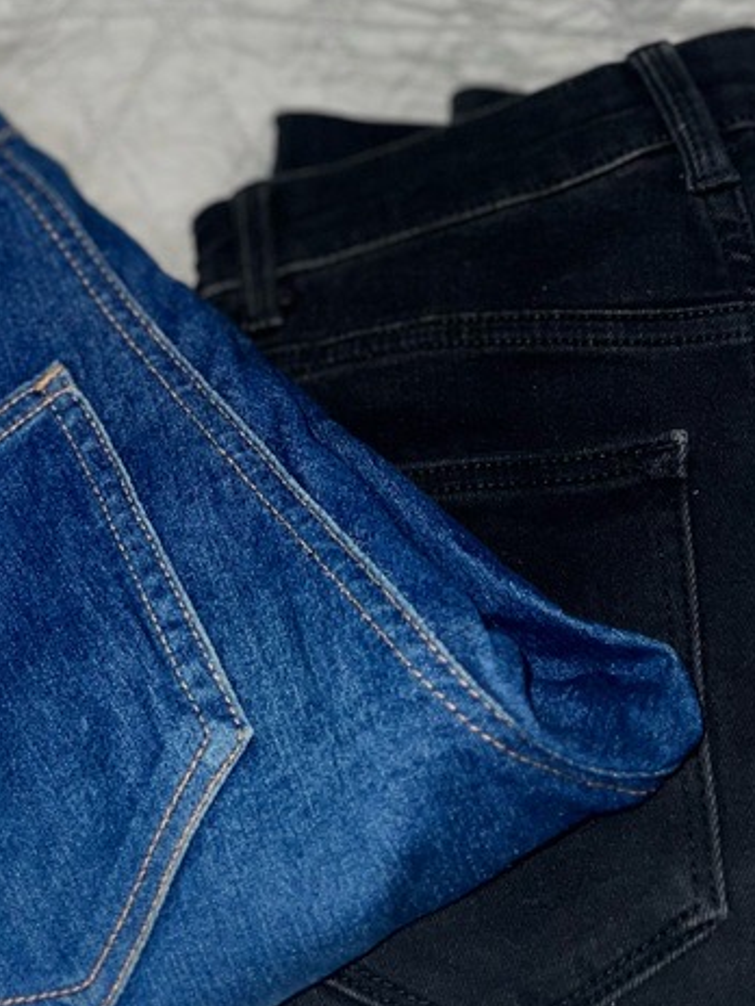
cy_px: 291
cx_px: 271
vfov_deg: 33.9
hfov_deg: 26.0
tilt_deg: -50.4
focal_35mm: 56
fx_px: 1629
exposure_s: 1/50
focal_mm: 5.7
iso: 40
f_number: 1.5
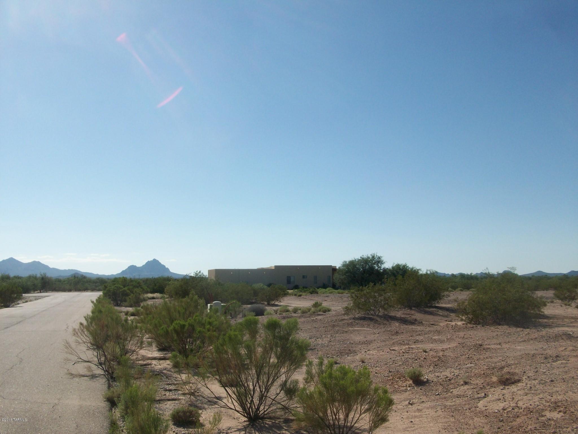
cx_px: 289
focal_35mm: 34
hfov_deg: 54.0
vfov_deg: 41.8
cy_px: 217
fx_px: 568
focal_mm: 5.7
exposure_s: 1/540
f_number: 5.5
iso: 64
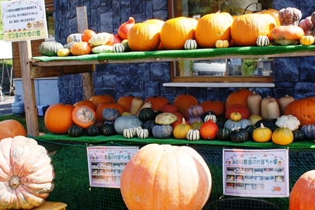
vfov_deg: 26.4
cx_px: 143
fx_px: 445
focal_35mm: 51
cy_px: 135
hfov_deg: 38.9
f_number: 6.3
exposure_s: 1/320
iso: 200
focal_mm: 19
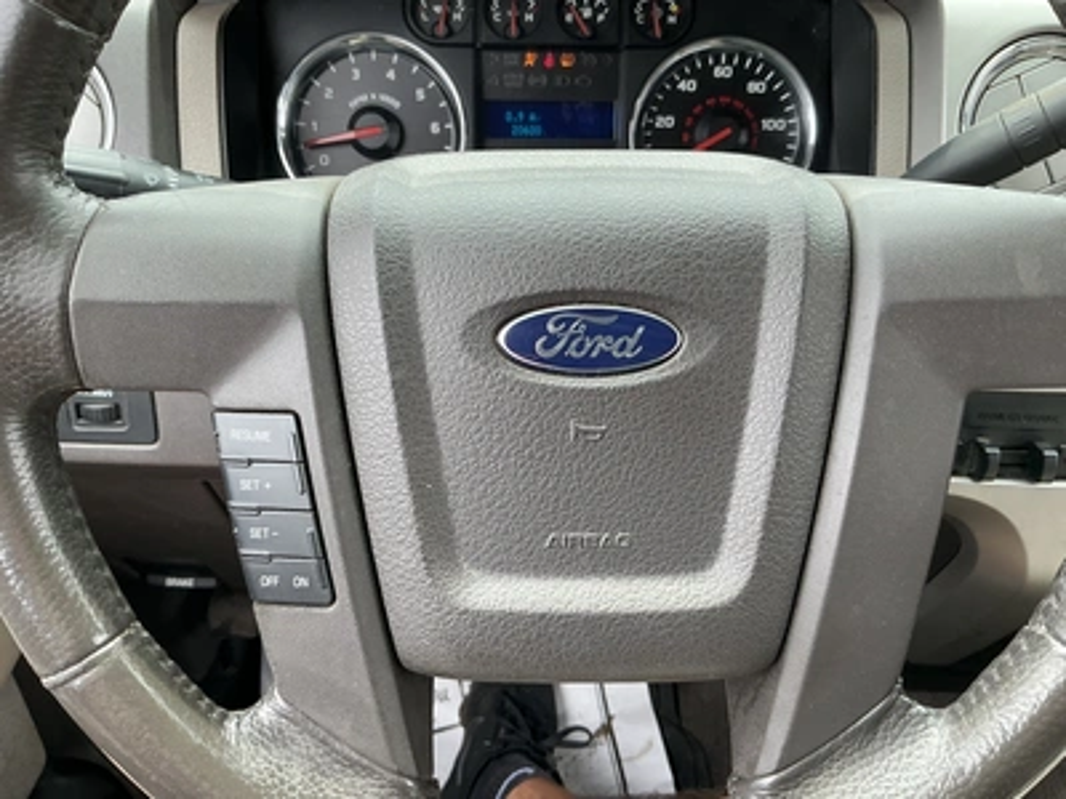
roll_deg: +2.0
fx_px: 862
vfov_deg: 49.7
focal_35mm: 28
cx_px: 533
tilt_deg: -33.2
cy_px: 400
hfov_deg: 63.4
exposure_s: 1/122
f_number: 1.8
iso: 25
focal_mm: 3
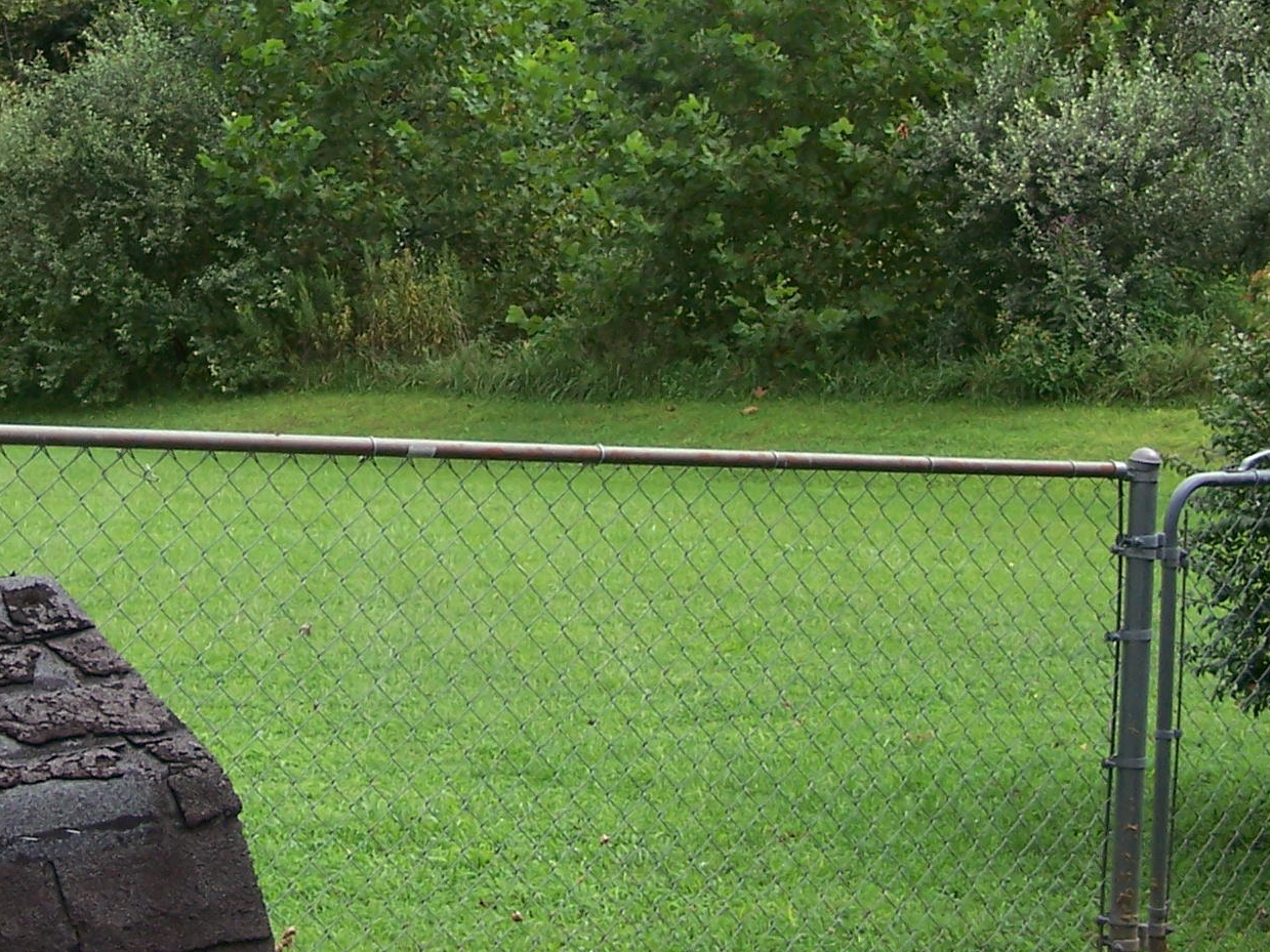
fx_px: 2898
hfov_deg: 24.5
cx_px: 333
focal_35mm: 79
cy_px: 267
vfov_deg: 18.6
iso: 80
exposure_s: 1/500
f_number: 2.8
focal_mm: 6.3
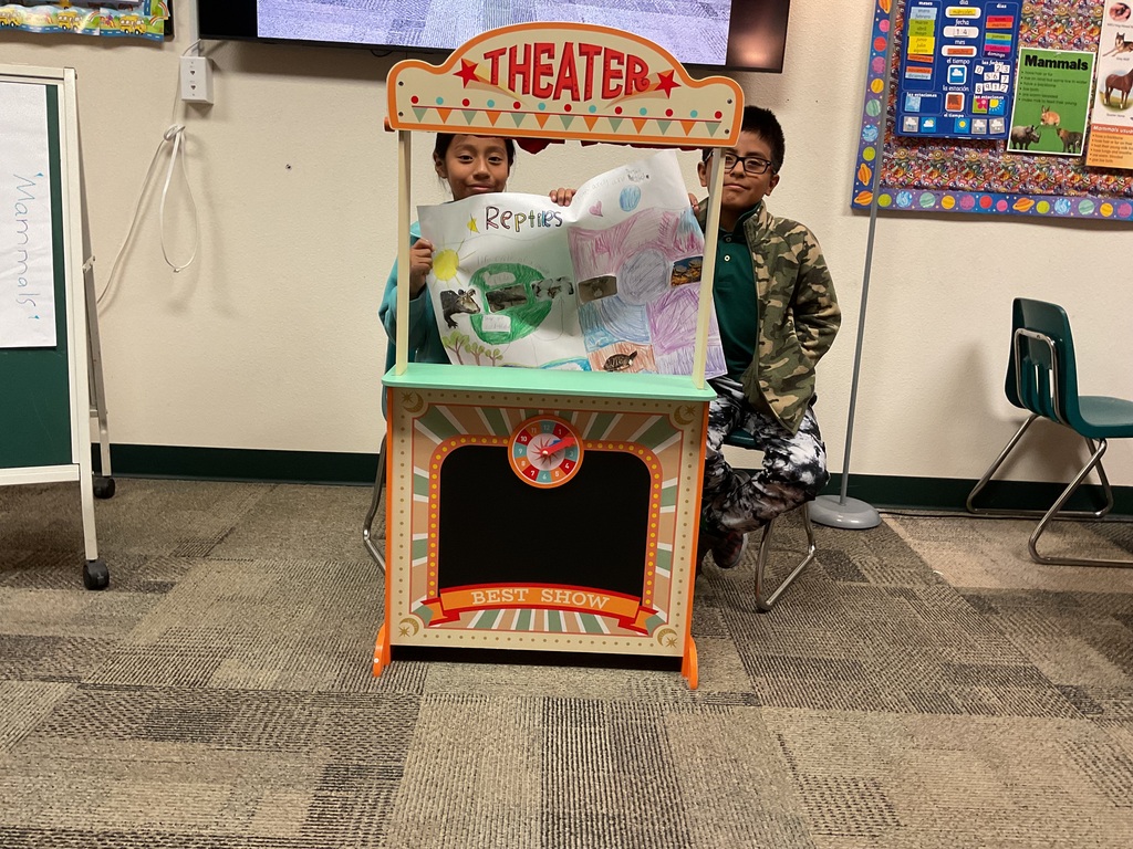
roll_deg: -3.9
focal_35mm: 29
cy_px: 424
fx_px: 949
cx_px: 566
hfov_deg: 61.7
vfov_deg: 48.2
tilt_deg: -13.6
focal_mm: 3
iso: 125
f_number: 1.8
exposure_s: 1/60
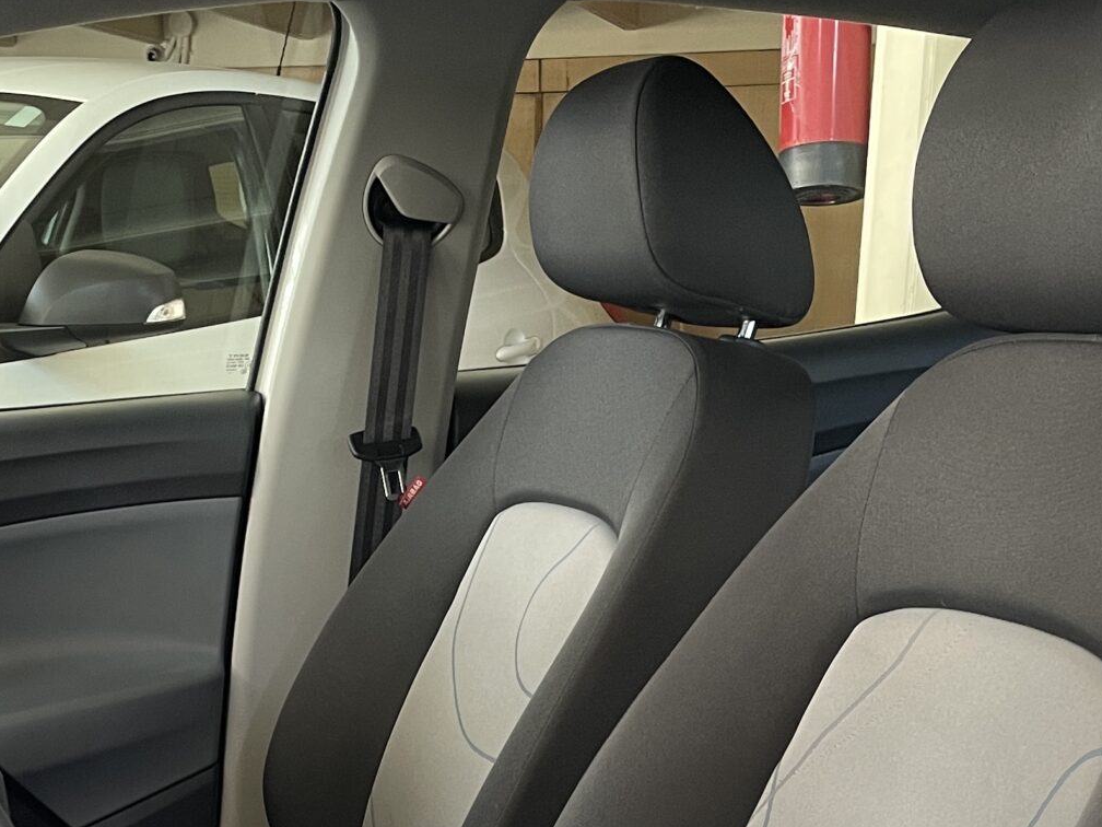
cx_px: 418
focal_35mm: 66
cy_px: 994
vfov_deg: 20.8
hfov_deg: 29.3
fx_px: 2101
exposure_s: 1/50
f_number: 1.6
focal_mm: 4.2
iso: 160
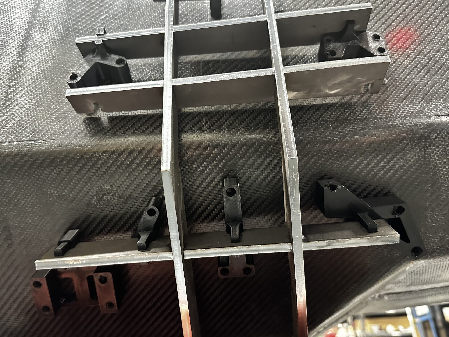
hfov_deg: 61.6
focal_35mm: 29
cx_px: 213
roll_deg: +2.2
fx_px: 376
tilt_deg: +27.9
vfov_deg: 48.2
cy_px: 169
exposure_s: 1/40
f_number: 1.78
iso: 800
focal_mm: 6.86
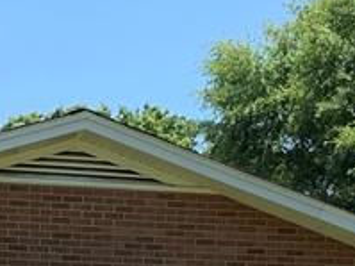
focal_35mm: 134
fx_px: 1373
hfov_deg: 14.6
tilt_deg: +0.6
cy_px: 468
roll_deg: -1.3
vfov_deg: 10.4
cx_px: 39
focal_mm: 4.25
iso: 25
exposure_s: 1/1176
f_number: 1.8
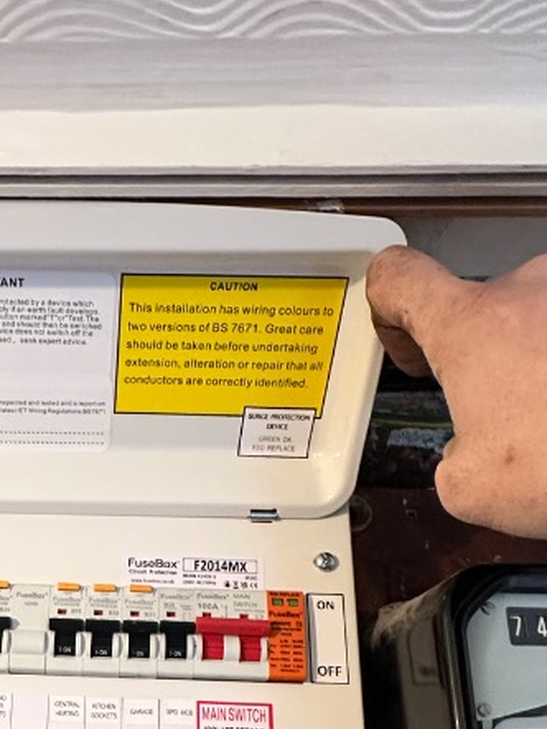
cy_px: 622
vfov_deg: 45.5
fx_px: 800
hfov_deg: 35.3
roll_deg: -3.3
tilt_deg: +15.8
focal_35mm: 38
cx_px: 43
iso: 500
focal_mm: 2.22
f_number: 2.2
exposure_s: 1/50
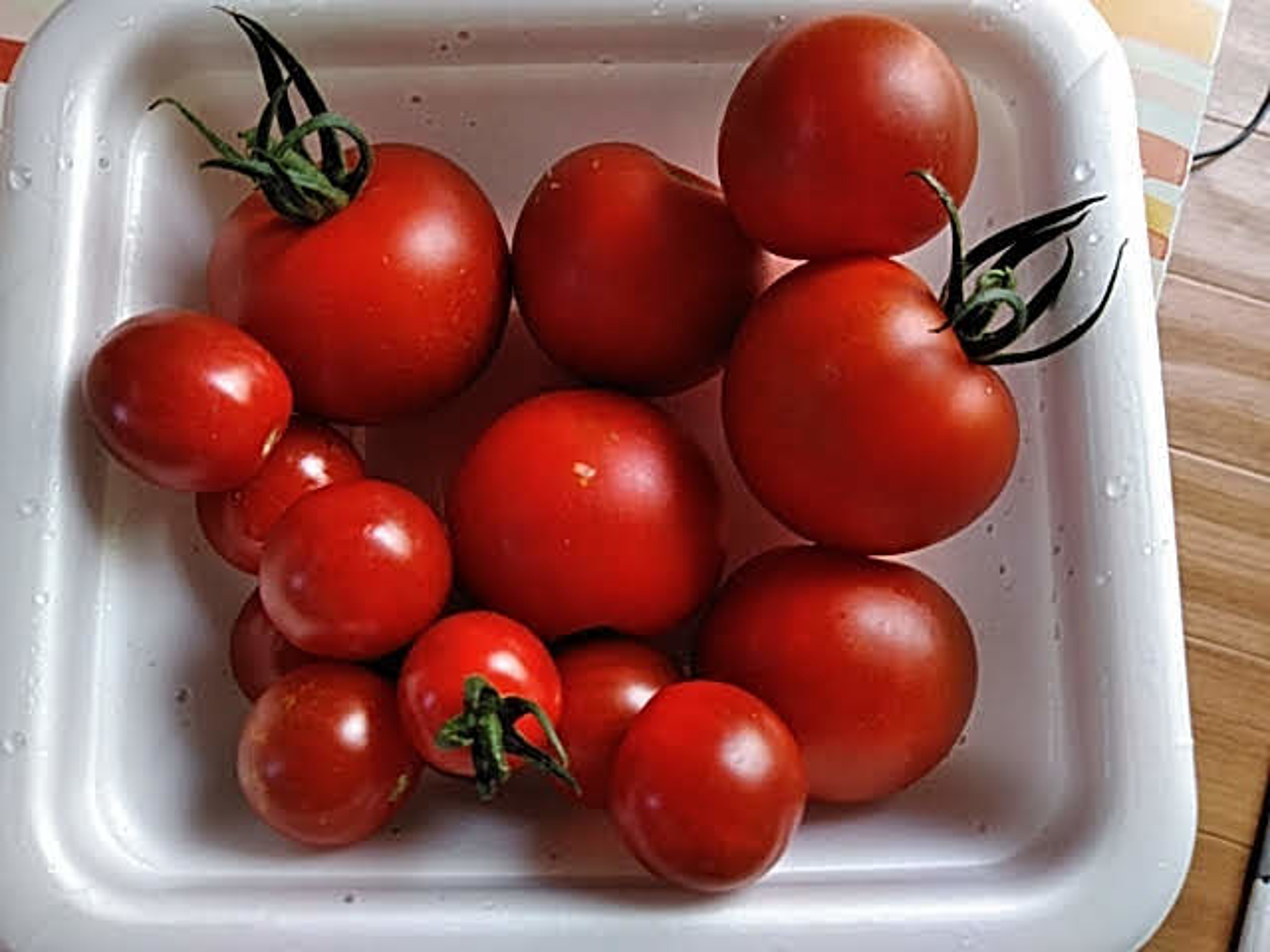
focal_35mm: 27
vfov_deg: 51.4
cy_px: 476
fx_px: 991
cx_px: 635
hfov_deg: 65.3
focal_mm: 3.46
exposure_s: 1/60
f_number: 2.2
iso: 183
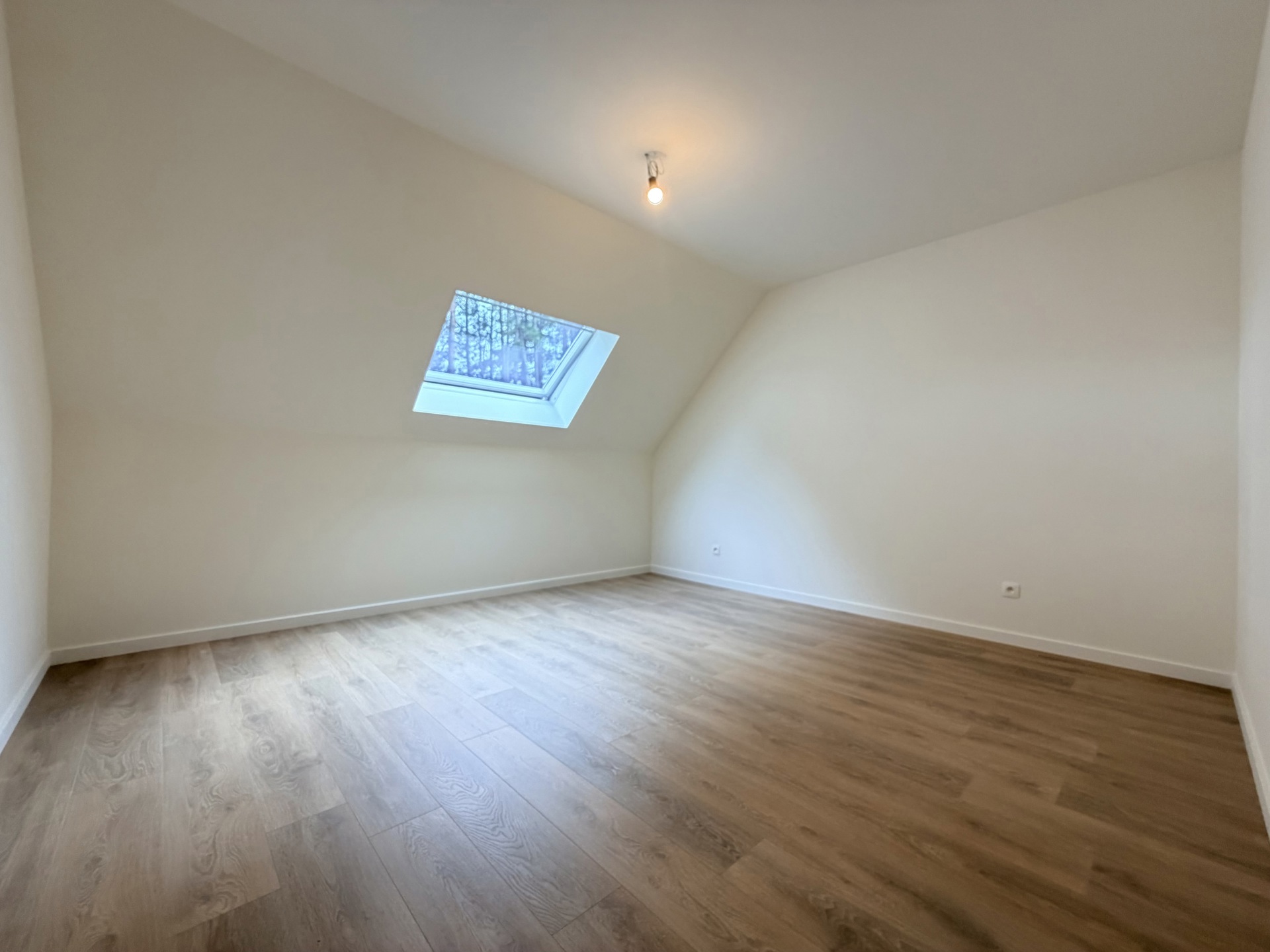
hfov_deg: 102.1
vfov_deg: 85.7
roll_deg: +0.0
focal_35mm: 14
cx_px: 635
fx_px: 514
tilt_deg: +0.8
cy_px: 476
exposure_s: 1/100
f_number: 2.2
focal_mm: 2.22
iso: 320
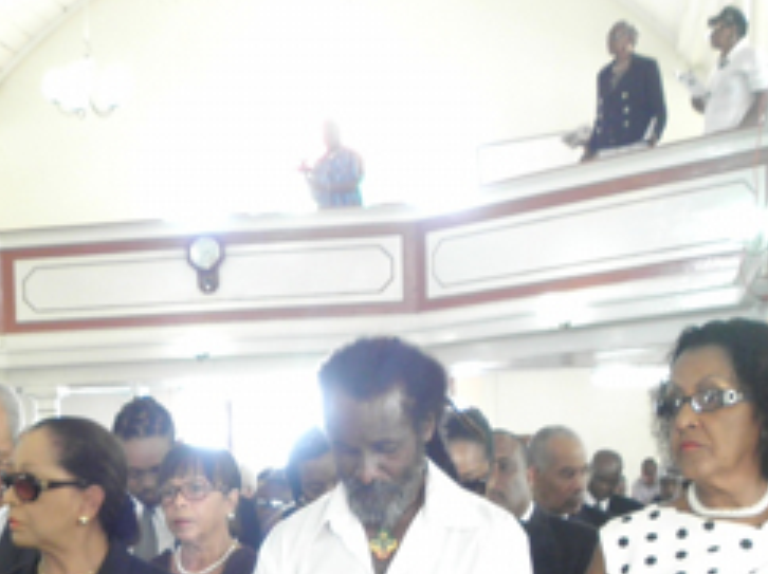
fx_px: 1817
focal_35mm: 82
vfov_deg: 17.3
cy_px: 663
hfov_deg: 23.5
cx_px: 136
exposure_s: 1/10
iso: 125
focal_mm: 5.52
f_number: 3
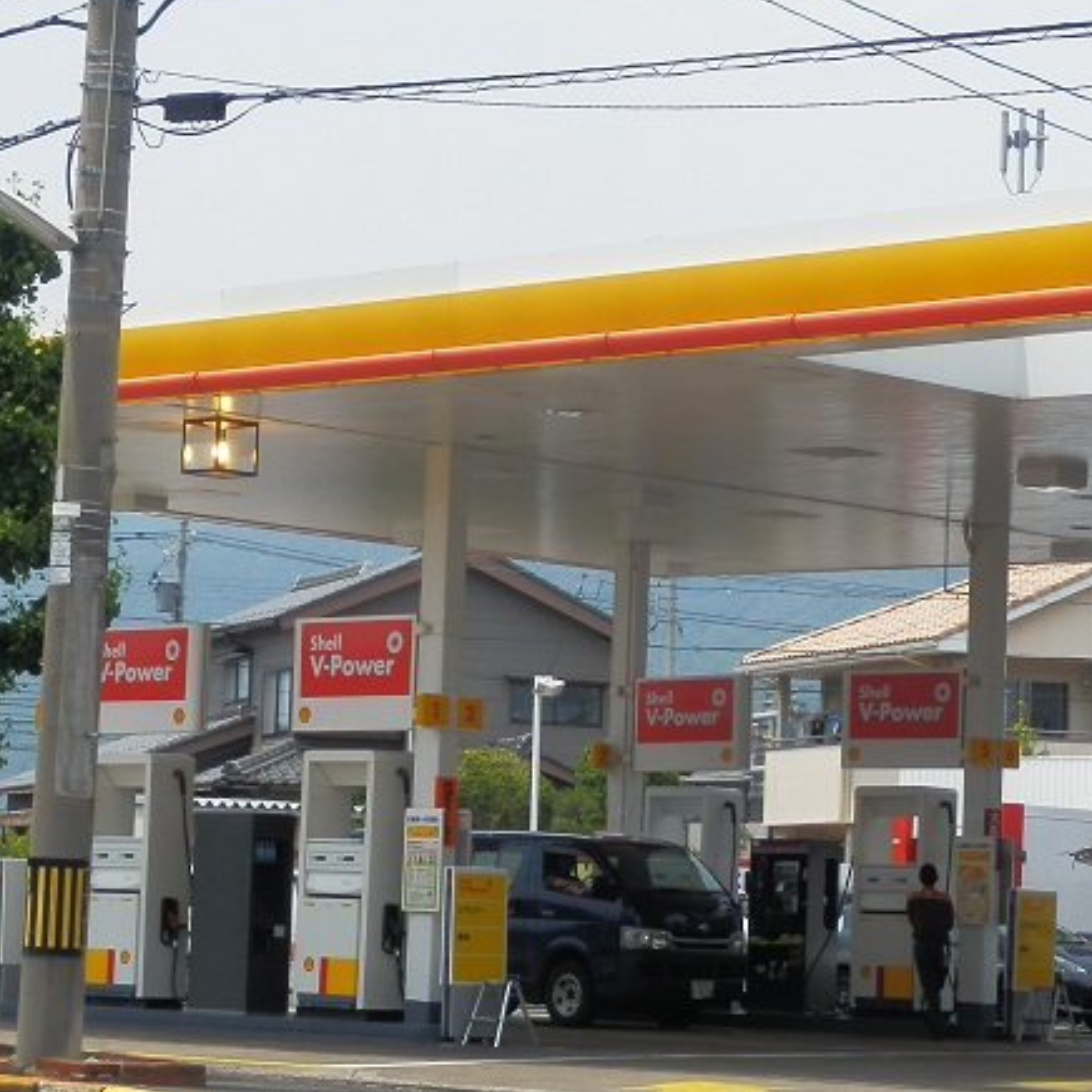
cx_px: 655
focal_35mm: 118
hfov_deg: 14.8
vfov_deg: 14.8
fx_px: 4211
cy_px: 675
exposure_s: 1/640
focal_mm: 11.2
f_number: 4.6
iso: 80
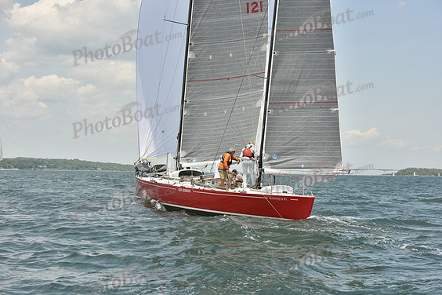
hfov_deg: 28.1
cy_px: 148
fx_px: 884
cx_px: 223
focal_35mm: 72
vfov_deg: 18.9
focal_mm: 70
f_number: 8
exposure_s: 1/1600
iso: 400
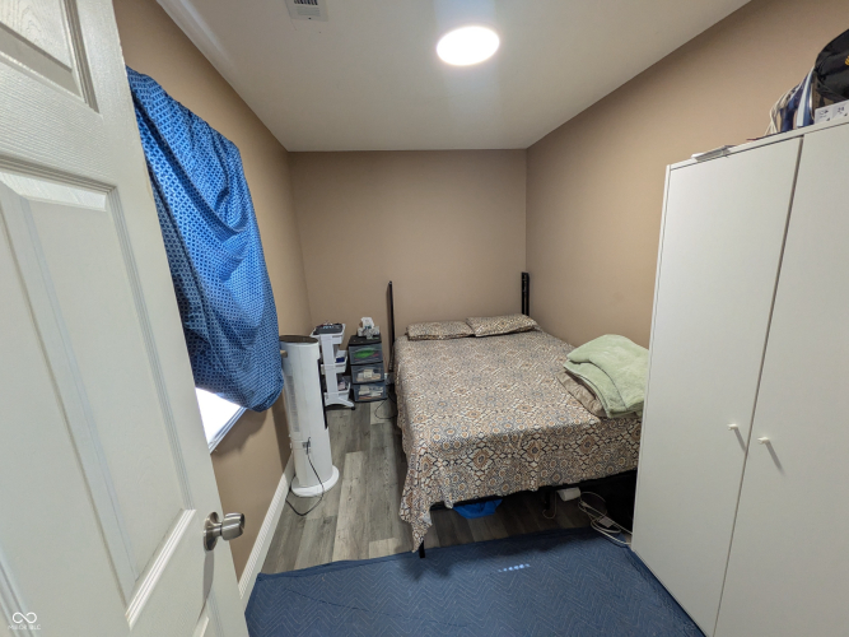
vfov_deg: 85.7
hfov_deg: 102.1
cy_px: 318
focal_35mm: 14
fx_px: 343
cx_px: 424
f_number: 2.2
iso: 89
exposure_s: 1/30
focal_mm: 1.85
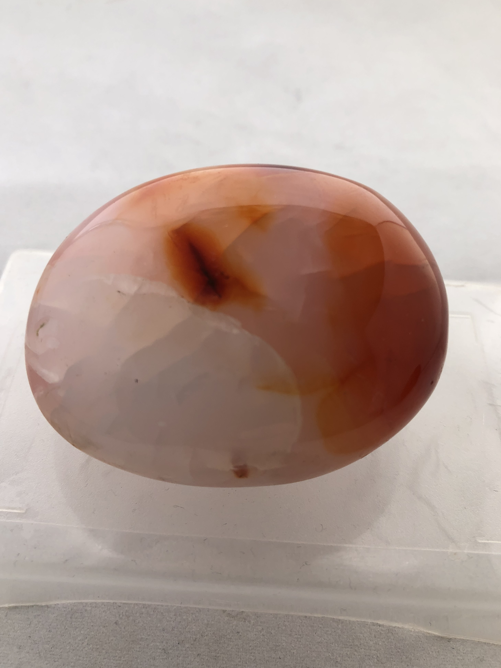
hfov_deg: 48.2
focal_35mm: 29
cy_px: 325
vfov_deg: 61.6
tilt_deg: -50.7
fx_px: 560
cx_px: 246
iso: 40
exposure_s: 1/120
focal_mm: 3.99
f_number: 1.8
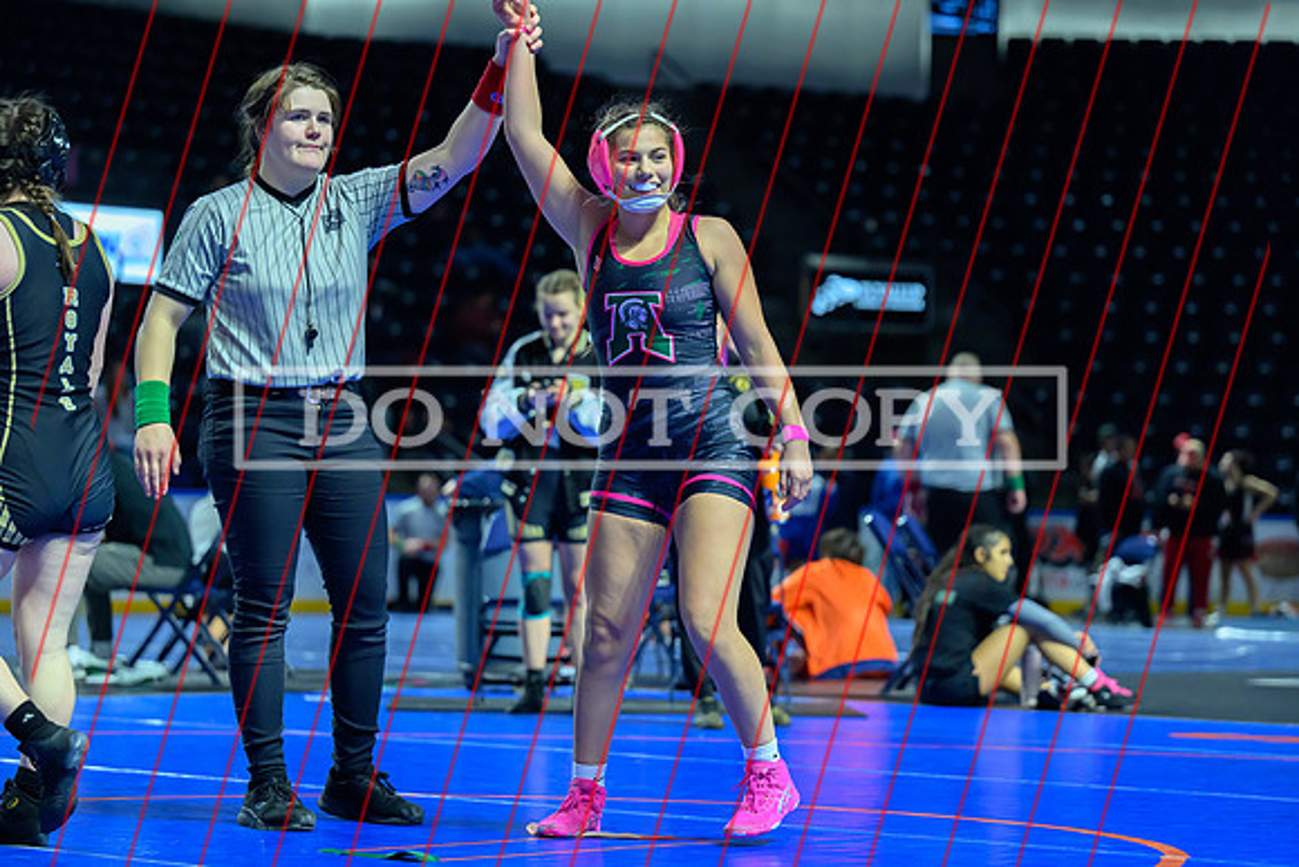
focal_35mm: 106
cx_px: 649
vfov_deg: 12.9
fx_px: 3834
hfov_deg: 19.2
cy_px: 449
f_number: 2.8
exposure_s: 1/800
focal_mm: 101
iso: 4000
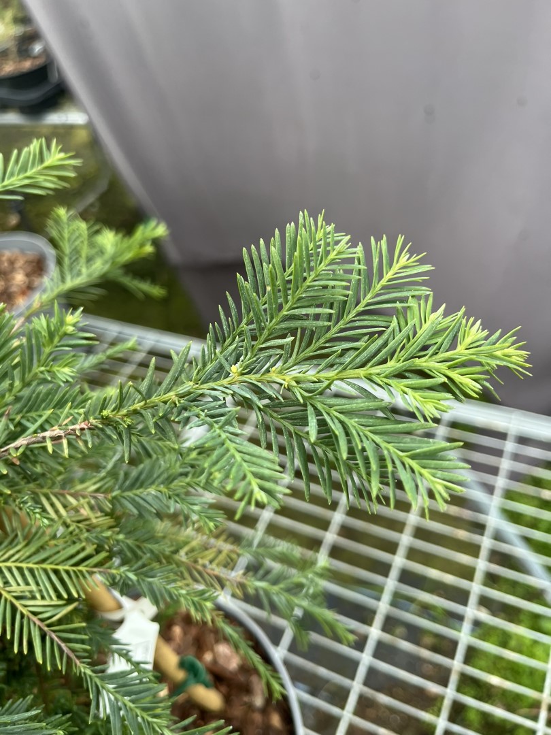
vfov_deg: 67.3
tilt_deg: -45.4
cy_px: 368
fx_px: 552
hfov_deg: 53.1
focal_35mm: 26
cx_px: 276
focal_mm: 5.1
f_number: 1.6
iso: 40
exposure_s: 1/122
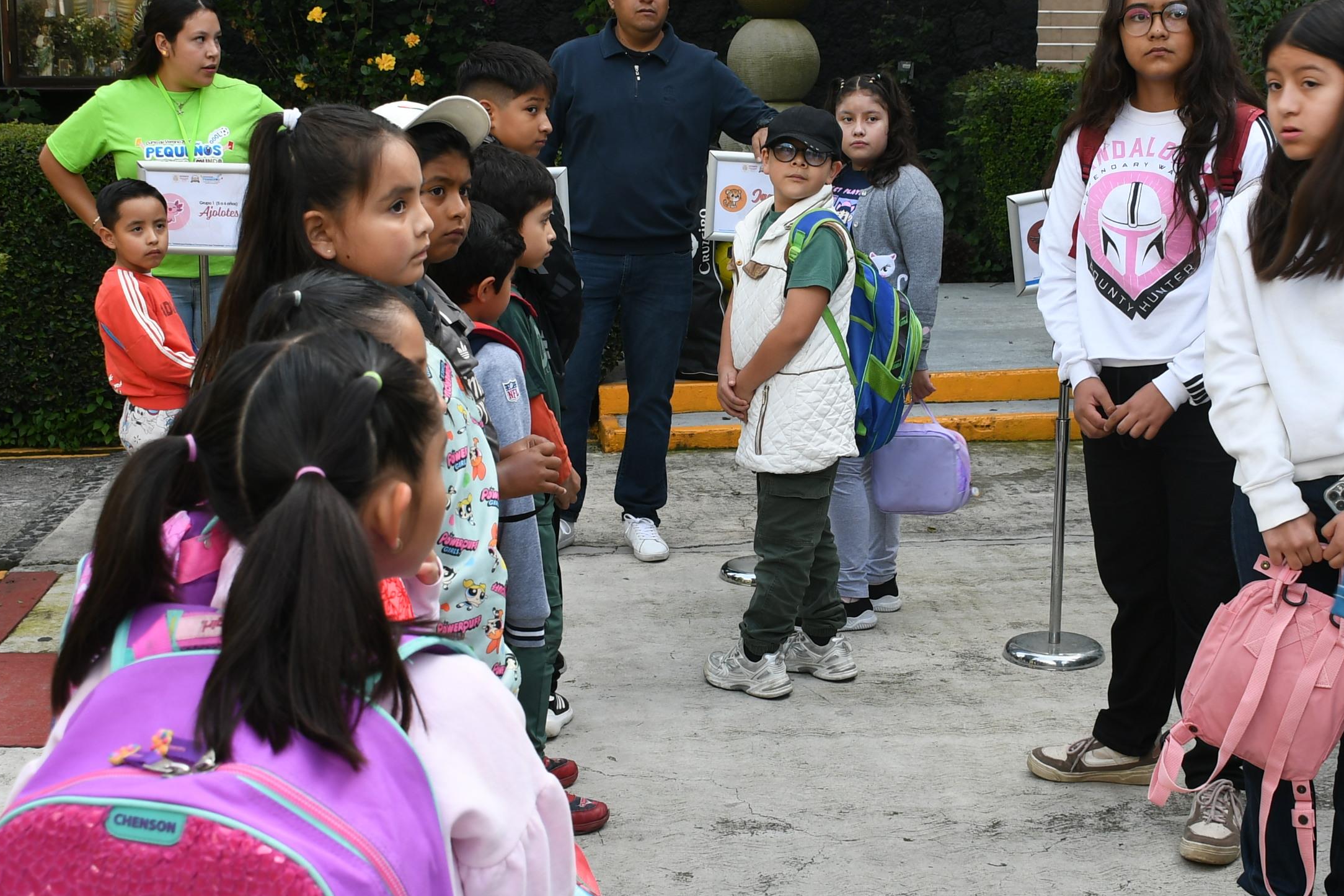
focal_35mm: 52
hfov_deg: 38.1
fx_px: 1941
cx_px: 779
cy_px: 415
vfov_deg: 26.0
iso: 160
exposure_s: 1/100
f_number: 5.6
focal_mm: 18
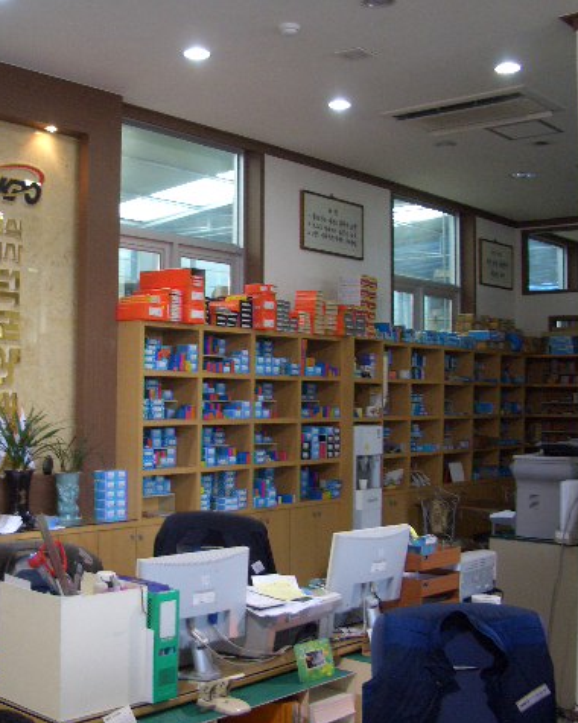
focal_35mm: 46
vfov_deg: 40.3
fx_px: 984
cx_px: 201
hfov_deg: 32.5
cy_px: 364
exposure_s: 1/30
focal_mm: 5.8
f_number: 2.6
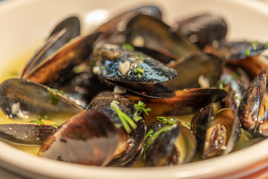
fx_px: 447
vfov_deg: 22.6
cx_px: 134
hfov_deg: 33.4
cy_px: 90
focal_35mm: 60
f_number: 3
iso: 80
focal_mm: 60
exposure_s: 1/60
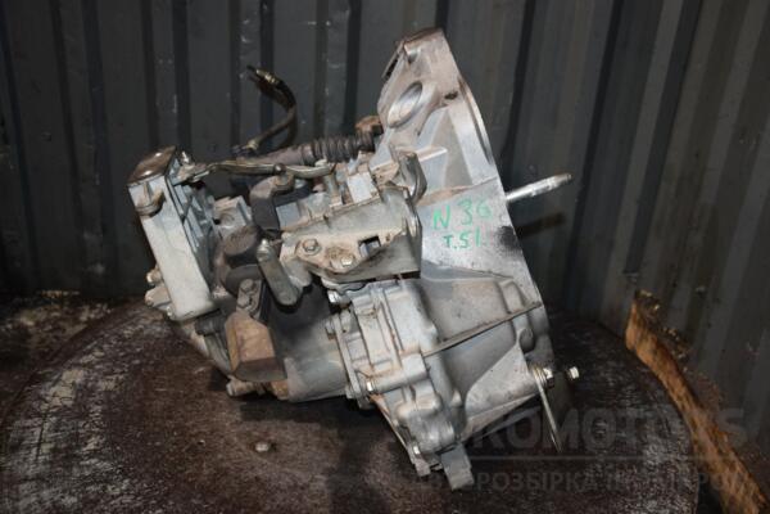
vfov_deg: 34.2
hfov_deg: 49.6
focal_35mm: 39
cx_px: 385
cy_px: 257
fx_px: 834
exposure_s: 1/60
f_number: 5
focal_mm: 26
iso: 800
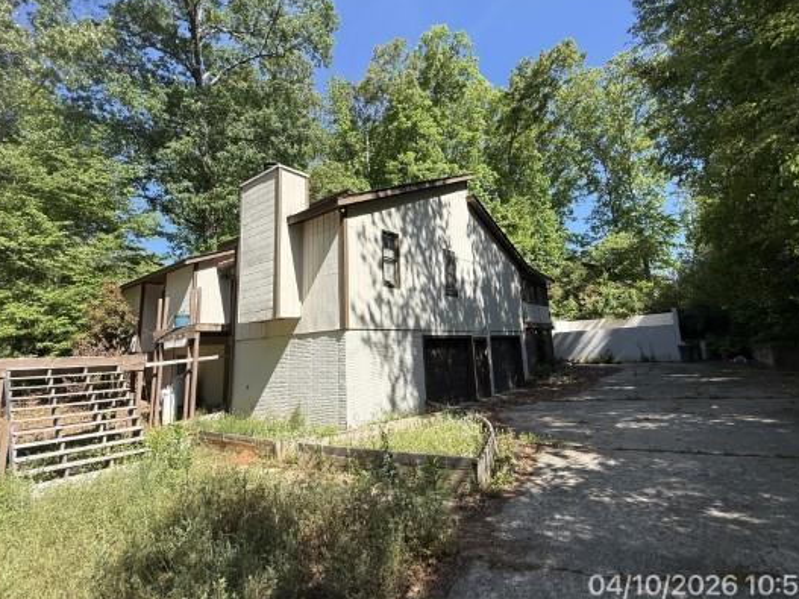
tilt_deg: +10.1
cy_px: 274
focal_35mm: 17
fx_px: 392
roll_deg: +5.3
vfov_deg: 74.6
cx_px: 418
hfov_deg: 91.0
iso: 50
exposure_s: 1/1167
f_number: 2.2
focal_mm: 2.22
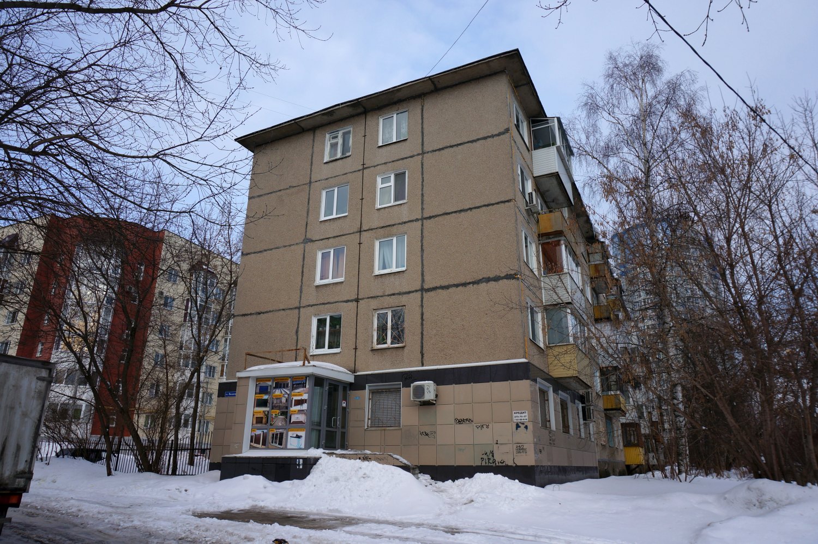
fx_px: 545
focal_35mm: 24
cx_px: 409
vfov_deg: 53.0
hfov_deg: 73.8
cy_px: 272
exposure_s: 1/80
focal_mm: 16
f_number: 9
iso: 100
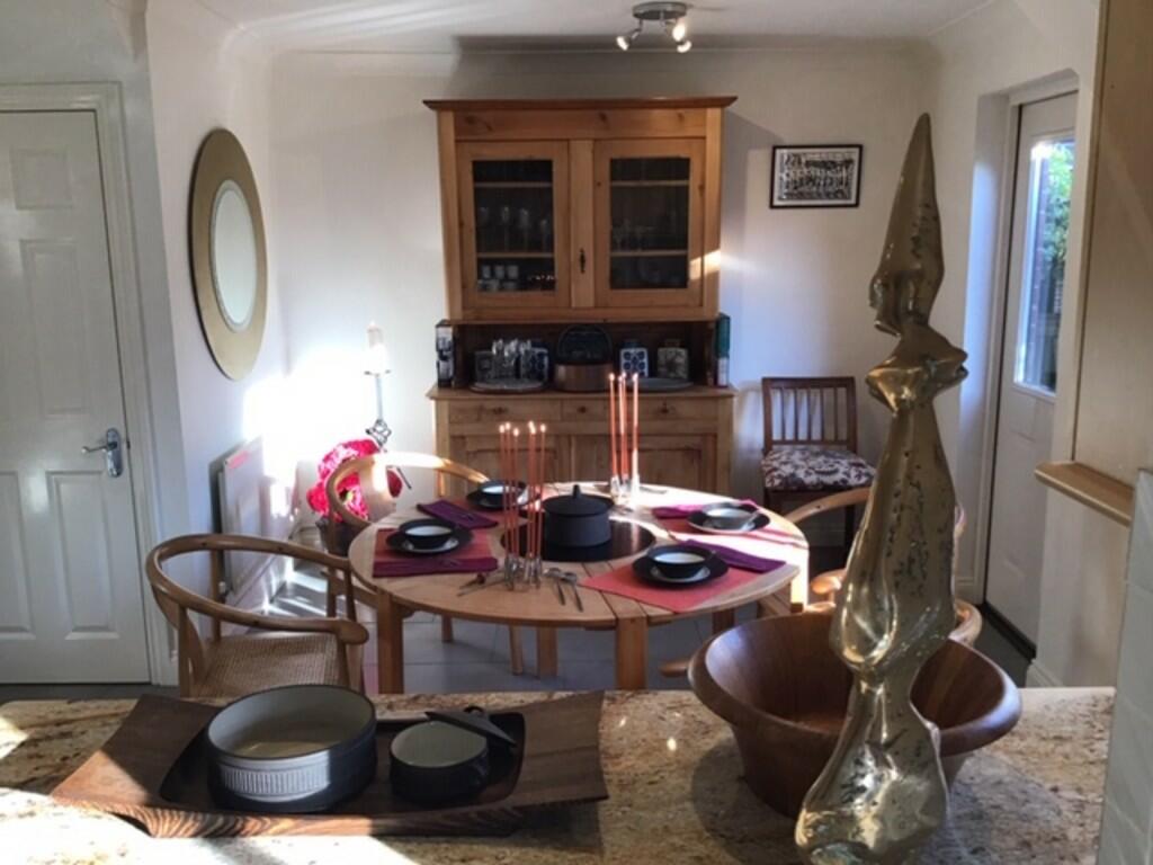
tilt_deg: -10.9
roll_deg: +0.5
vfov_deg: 45.4
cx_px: 576
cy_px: 432
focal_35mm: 31
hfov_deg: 58.4
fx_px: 1033
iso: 25
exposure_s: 1/33
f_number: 2.4
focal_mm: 3.3
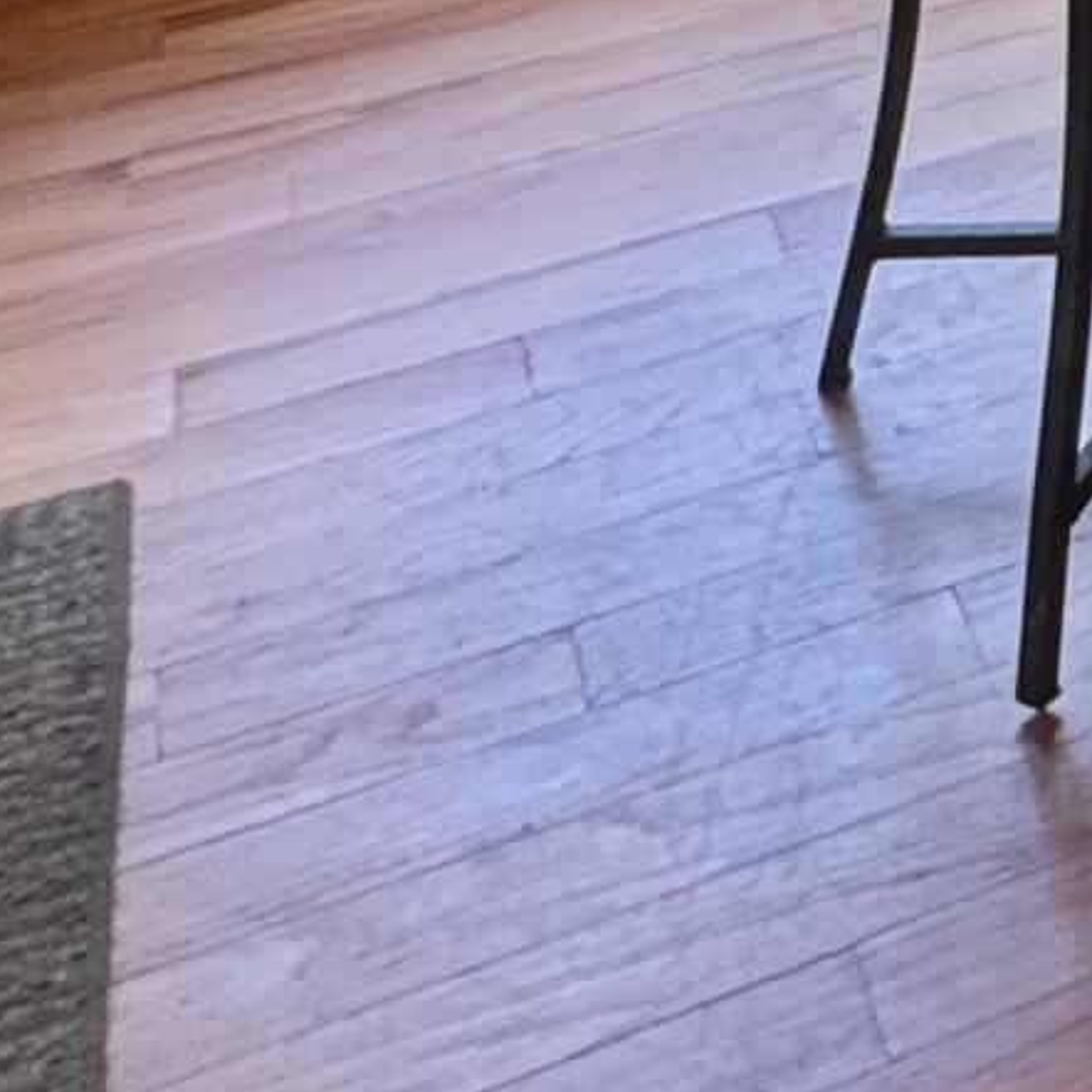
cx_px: 2112
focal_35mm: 84
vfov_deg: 16.0
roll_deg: +0.7
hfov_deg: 16.4
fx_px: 2998
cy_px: -1102
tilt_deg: -6.1
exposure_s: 1/120
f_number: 2.2
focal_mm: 2.22
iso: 320
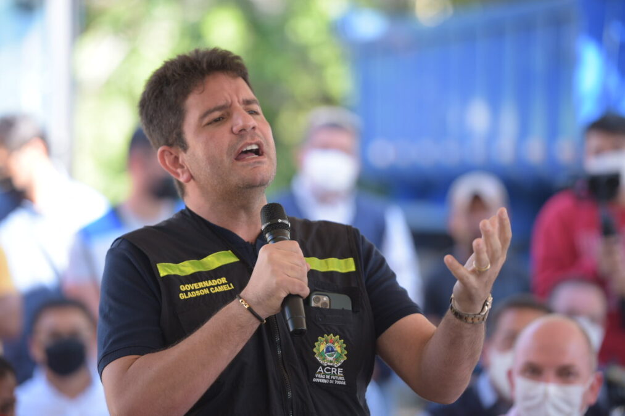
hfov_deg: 11.1
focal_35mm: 185
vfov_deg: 7.4
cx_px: 312
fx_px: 3211
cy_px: 208
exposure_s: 1/200
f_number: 2.8
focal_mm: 185
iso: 320
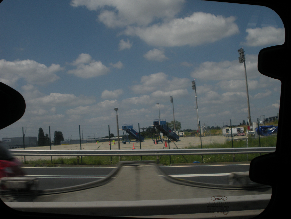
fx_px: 370
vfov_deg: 32.9
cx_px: 146
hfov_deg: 42.9
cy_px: 110
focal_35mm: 44
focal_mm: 7.7
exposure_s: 1/239
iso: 64
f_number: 4
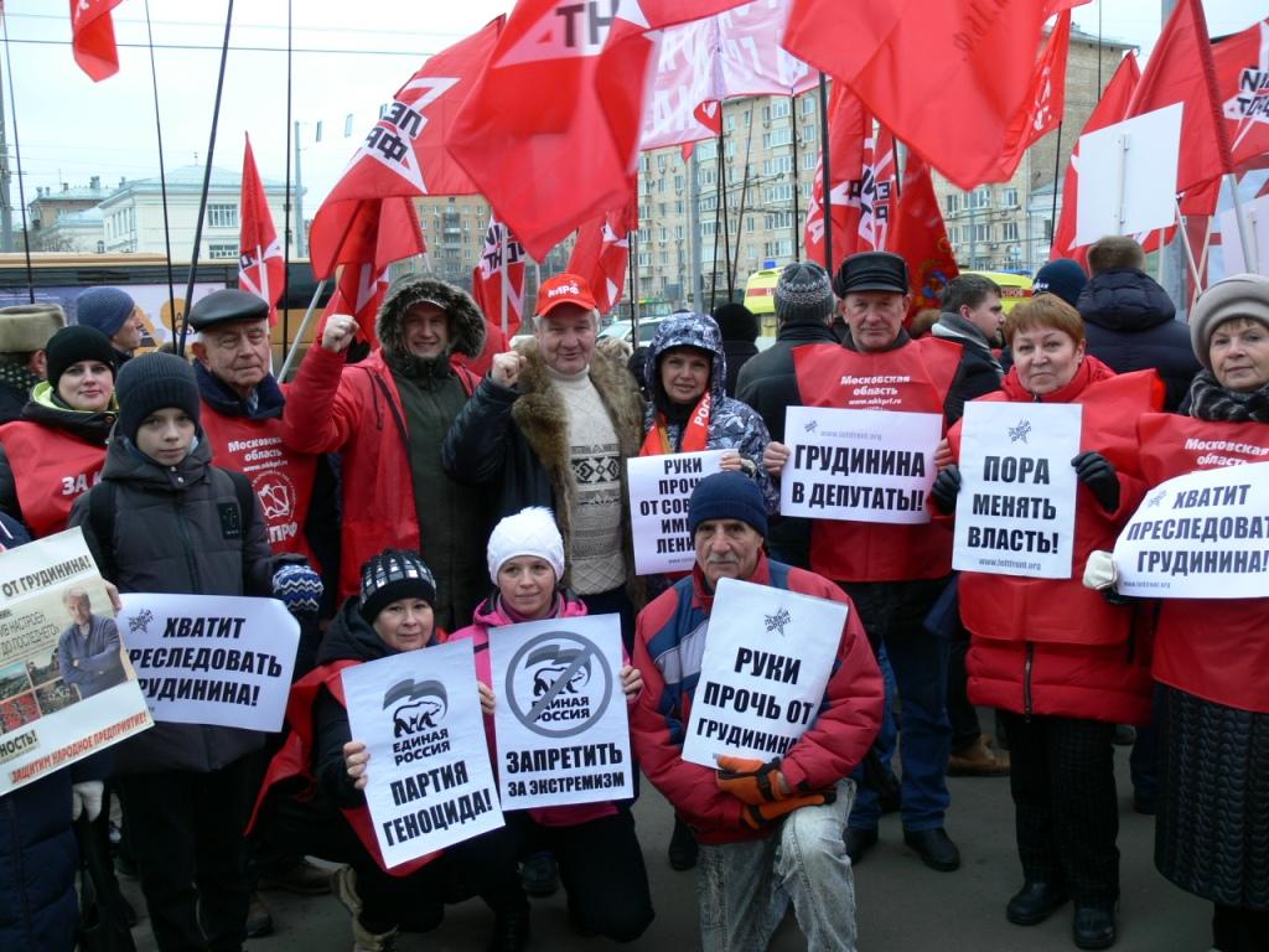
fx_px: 1283
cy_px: 476
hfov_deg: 52.6
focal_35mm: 35
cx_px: 634
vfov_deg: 40.7
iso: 80
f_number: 2.8
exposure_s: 1/40
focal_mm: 7.4
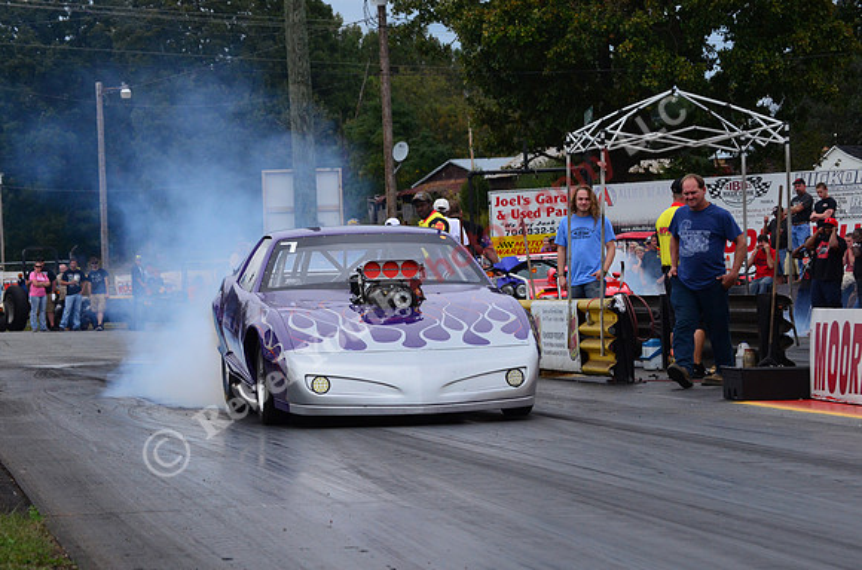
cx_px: 431
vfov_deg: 8.3
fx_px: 3942
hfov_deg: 12.5
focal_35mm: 165
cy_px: 285
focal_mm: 110
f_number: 9
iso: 1000
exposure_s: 1/1250
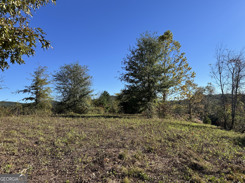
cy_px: 92
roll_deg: +3.3
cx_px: 122
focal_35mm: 24
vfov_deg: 56.8
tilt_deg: +4.1
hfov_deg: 71.6
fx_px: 170
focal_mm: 6.76
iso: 80
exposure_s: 1/3597
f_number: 1.78
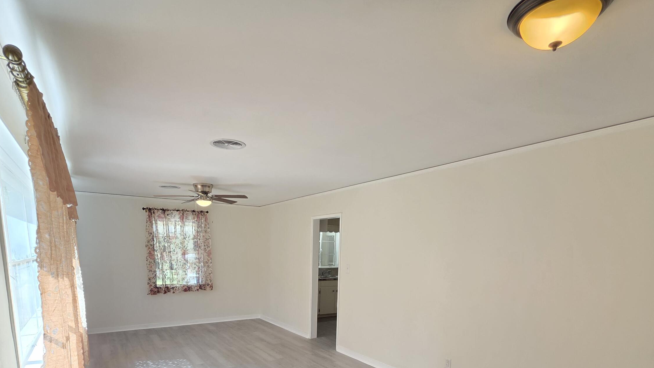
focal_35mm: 19
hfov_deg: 89.4
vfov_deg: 52.9
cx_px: 306
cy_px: 314
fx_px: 330
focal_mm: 2.2
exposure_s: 1/120
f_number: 1.9
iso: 64
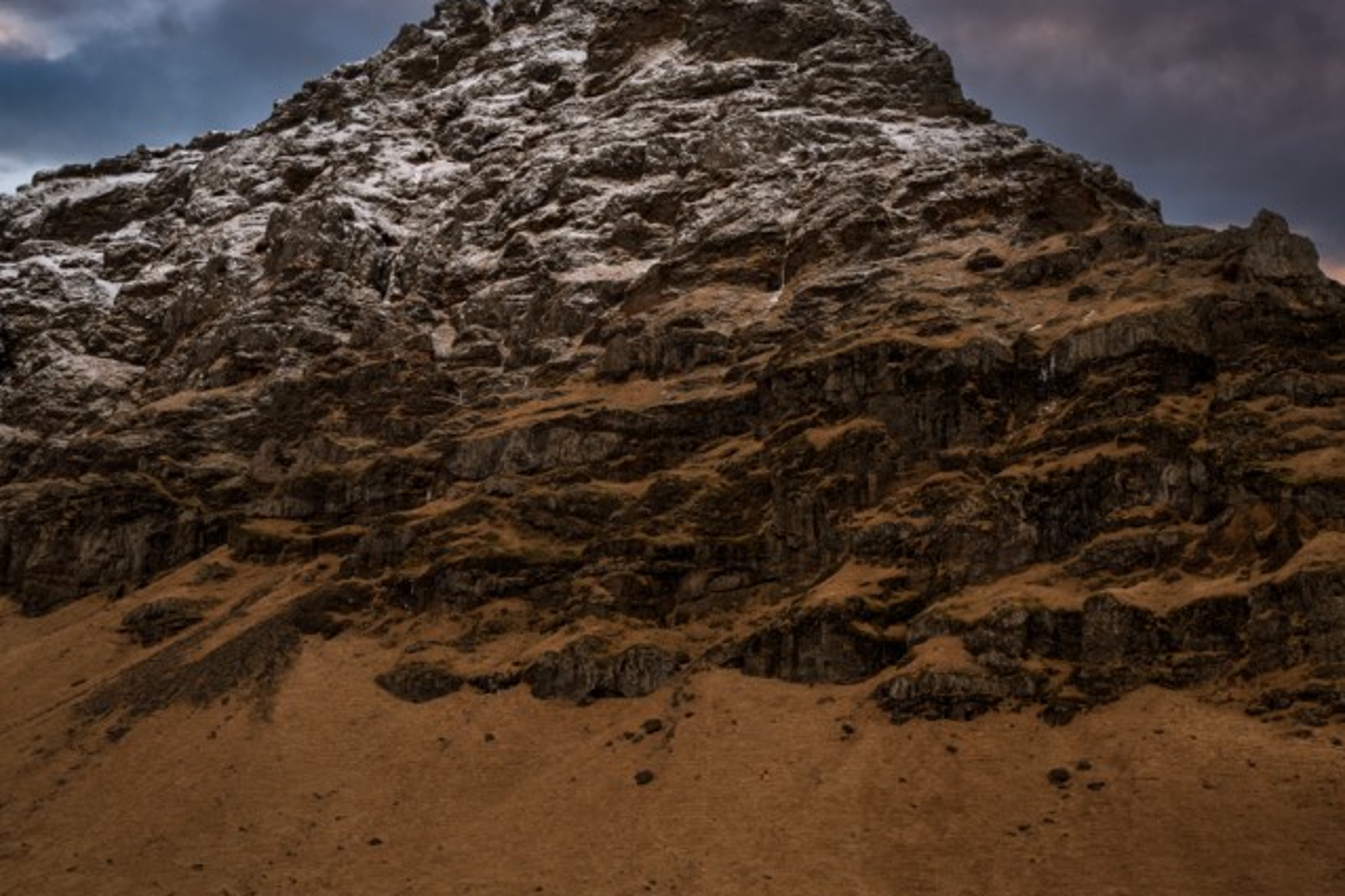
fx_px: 1793
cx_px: 713
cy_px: 346
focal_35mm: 48
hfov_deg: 41.1
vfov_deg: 28.0
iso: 800
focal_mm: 34
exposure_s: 1/100
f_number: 14
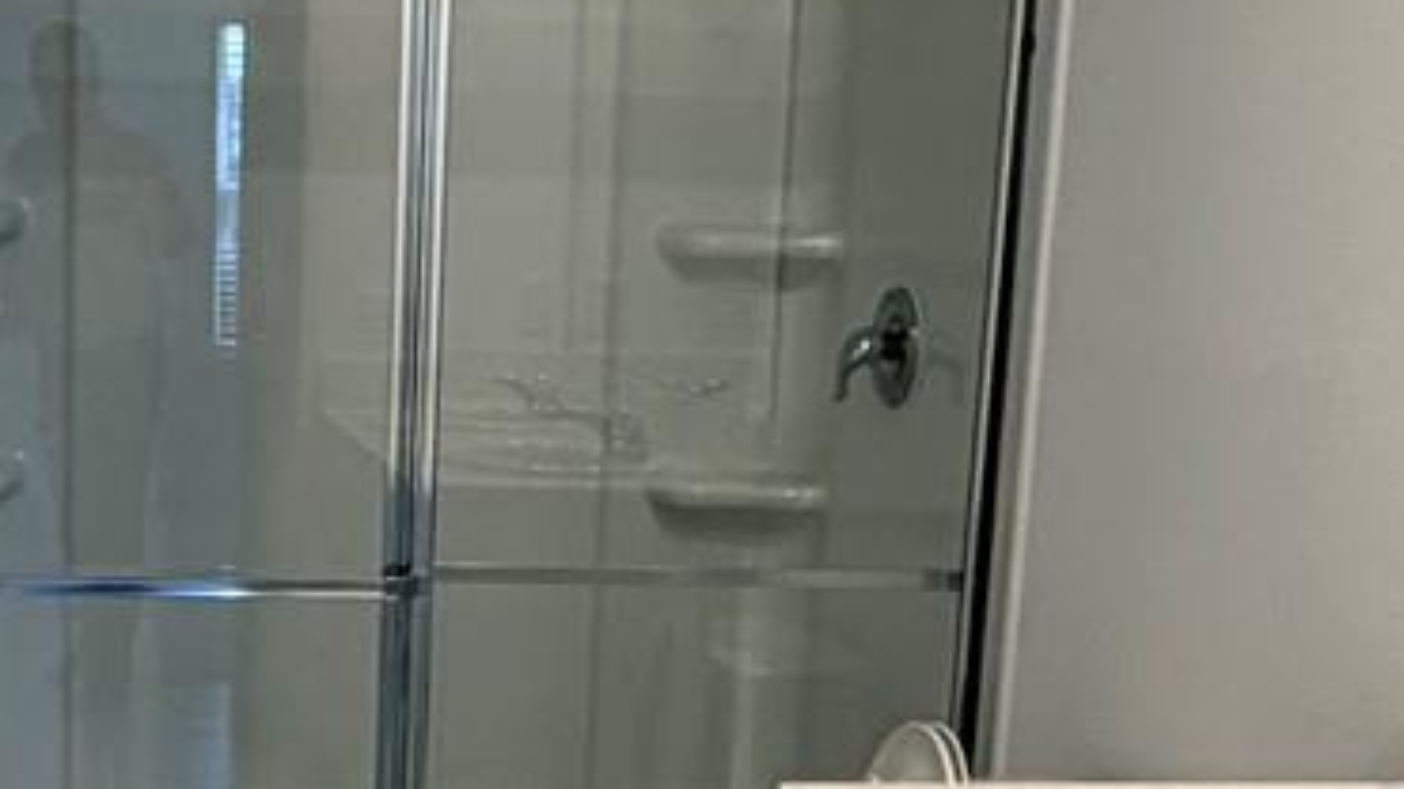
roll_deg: -1.4
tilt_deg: -12.1
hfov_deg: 31.4
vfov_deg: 18.0
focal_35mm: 66
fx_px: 2457
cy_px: 713
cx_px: 387
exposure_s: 1/120
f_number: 2.2
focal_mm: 2.22
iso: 160
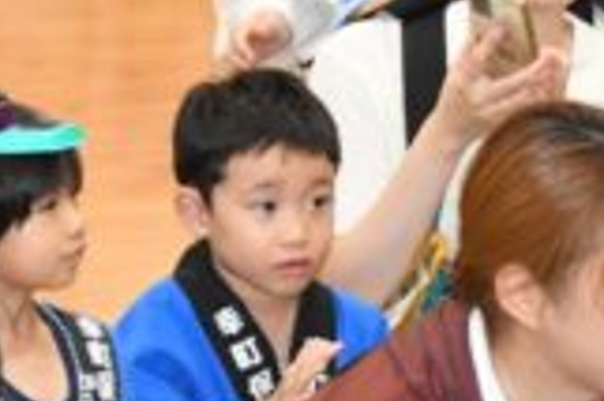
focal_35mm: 385
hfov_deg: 5.3
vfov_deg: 3.6
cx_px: 831
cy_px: 174
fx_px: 6453
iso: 2000
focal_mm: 62
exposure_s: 1/250
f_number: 5
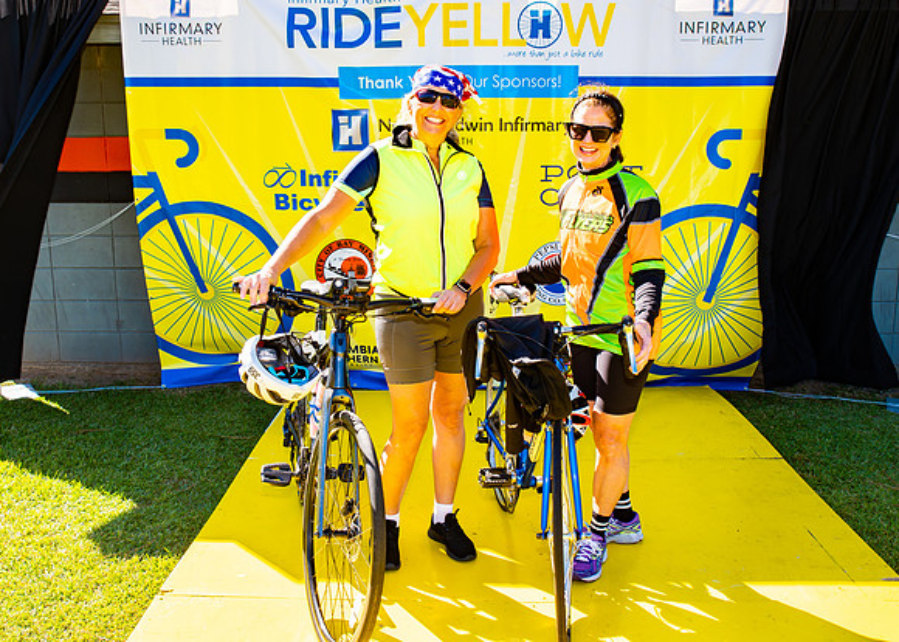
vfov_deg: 37.5
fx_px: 946
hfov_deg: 50.8
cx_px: 459
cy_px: 300
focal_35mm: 37
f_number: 4
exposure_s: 1/200
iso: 100
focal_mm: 32
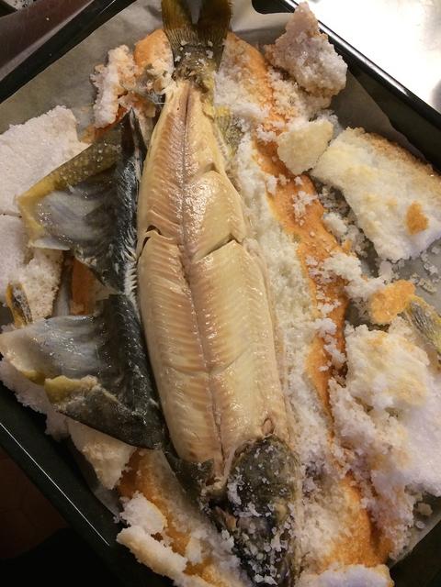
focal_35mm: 30
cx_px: 220
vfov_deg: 60.0
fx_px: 510
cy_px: 294
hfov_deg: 46.8
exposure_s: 1/30
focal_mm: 4.12
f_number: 2.2
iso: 64
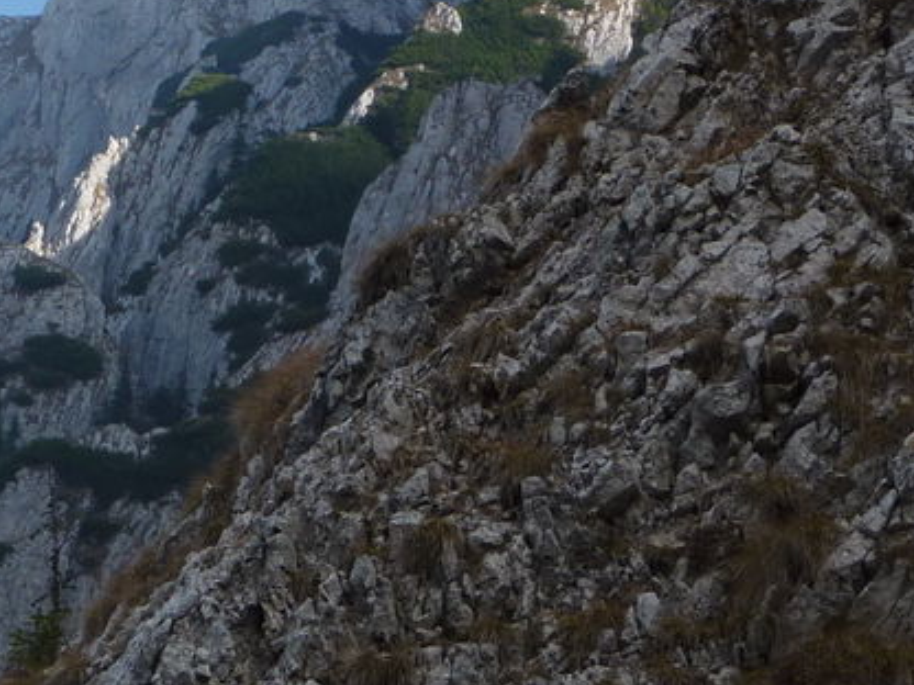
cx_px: 62
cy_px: 151
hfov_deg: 15.8
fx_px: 3248
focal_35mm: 123
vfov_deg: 12.0
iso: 80
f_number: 4
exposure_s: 1/400
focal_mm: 7.3
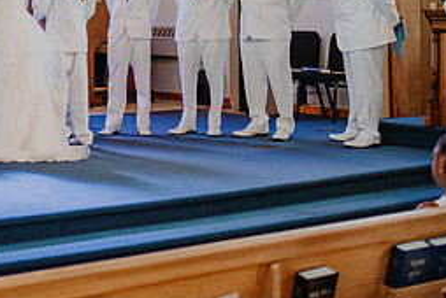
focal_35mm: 92
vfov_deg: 14.6
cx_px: 75
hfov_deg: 21.8
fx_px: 1141
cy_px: -9
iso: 2000
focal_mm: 35
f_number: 1.8
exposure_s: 1/1250
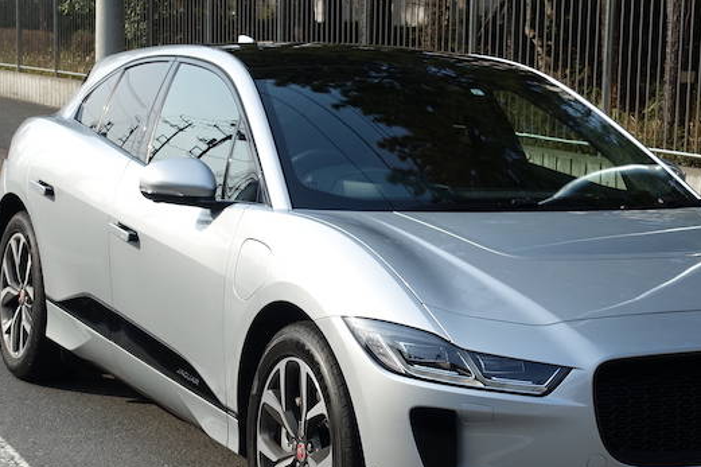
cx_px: 448
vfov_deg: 15.3
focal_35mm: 89
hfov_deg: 22.8
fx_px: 1732
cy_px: 302
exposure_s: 1/60
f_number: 4.5
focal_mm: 21.39
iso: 125
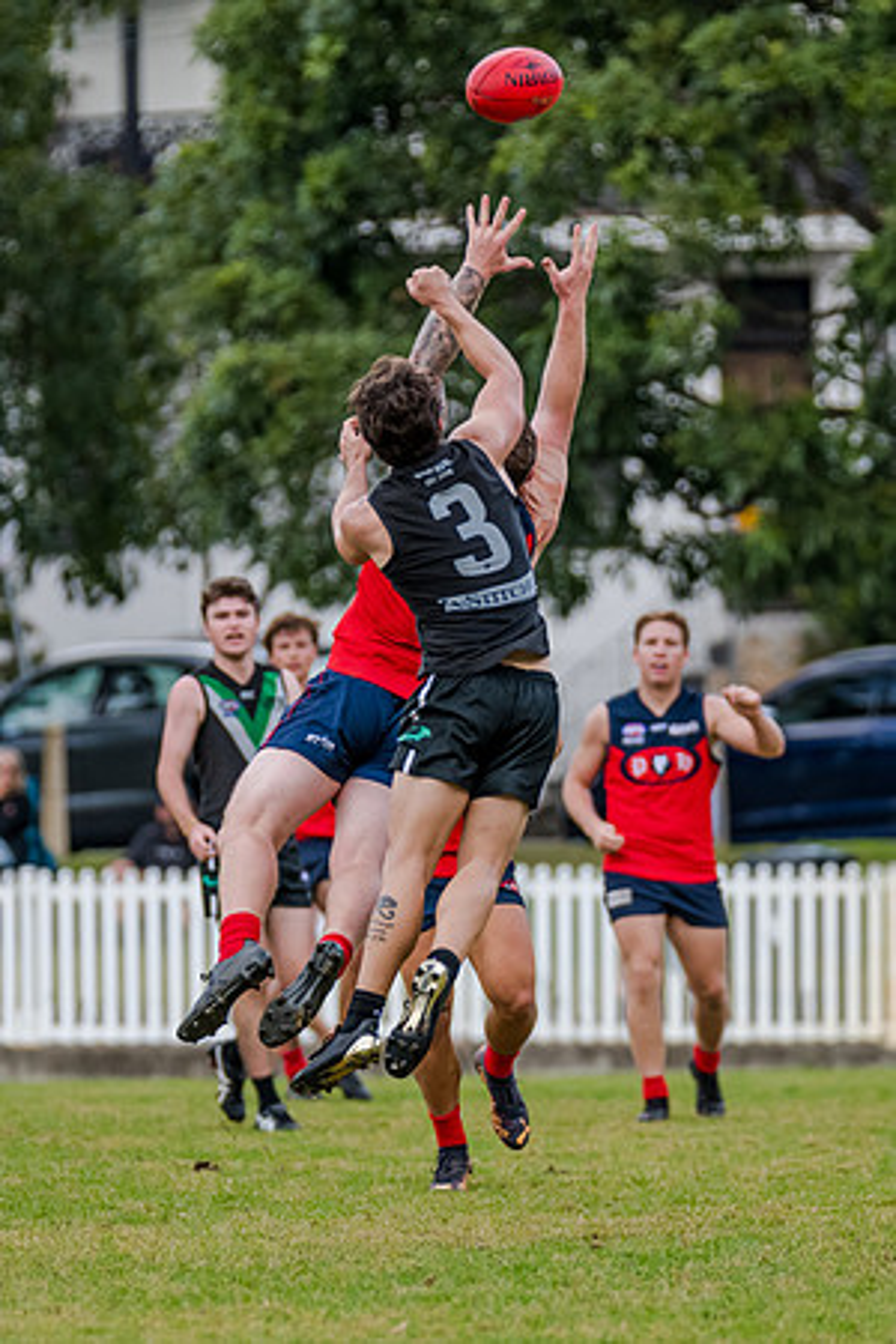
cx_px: 444
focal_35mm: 464
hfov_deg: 3.0
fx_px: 17313
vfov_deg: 4.4
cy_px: 632
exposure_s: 1/1600
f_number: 4.5
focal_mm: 270
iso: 800
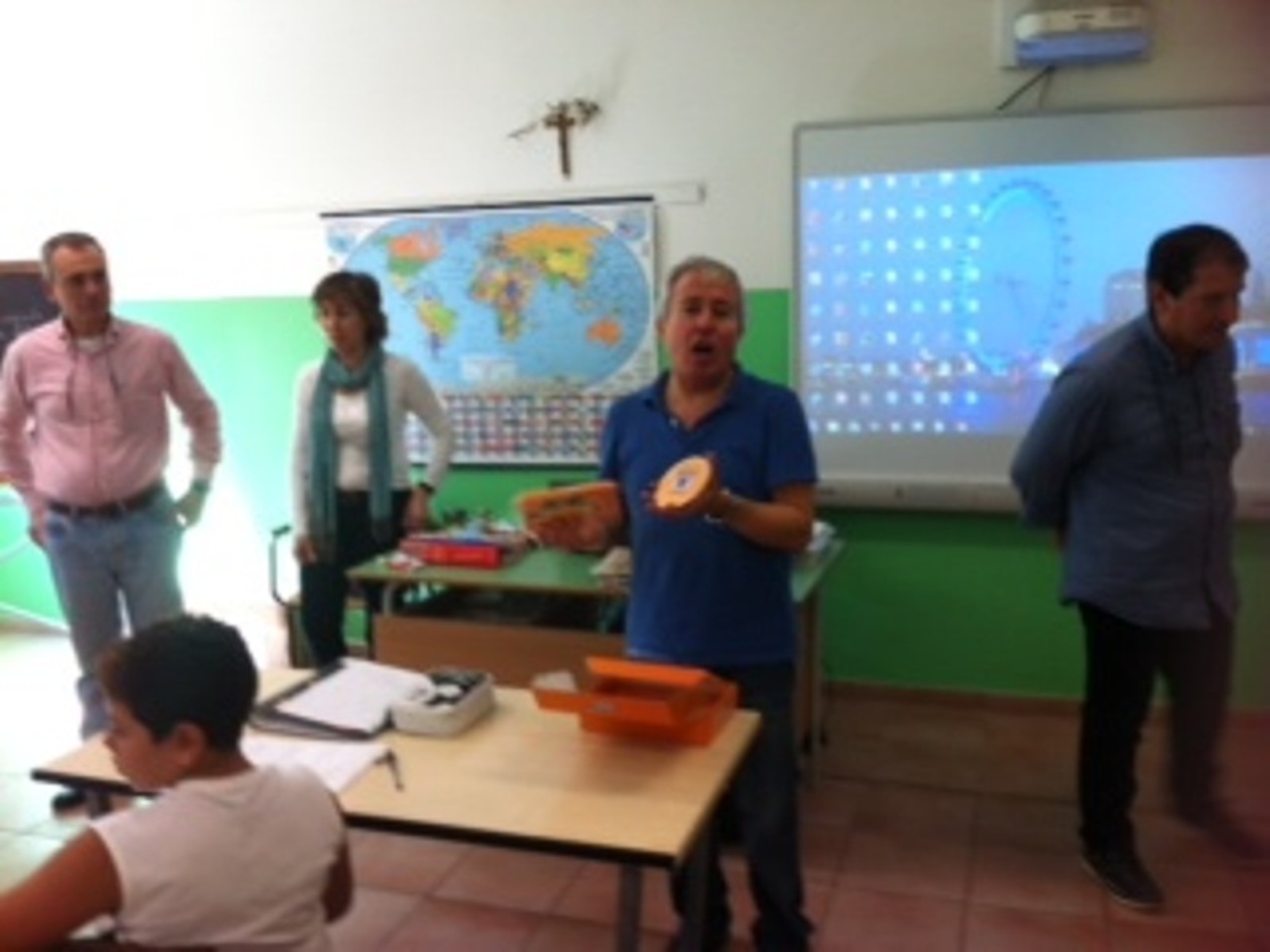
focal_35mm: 35
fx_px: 1284
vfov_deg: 40.7
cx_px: 635
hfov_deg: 52.6
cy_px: 476
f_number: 2.8
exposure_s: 1/24
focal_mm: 3.85
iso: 100
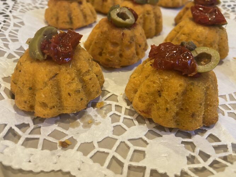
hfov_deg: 69.4
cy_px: 88
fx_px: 170
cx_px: 118
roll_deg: -4.2
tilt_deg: -41.5
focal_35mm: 25
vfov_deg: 54.9
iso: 400
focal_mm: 4.25
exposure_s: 1/33
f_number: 1.8
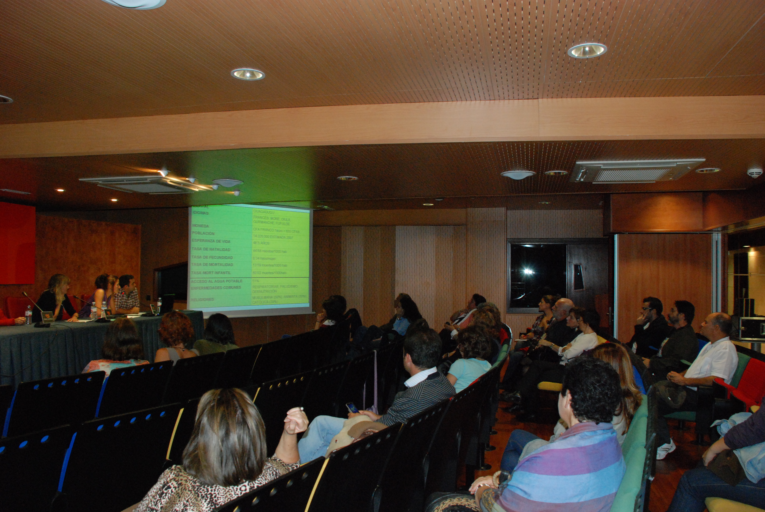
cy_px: 256
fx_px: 574
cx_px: 382
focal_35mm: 27
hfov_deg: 67.3
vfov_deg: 48.0
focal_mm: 18
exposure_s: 1/60
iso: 1250
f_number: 5.6
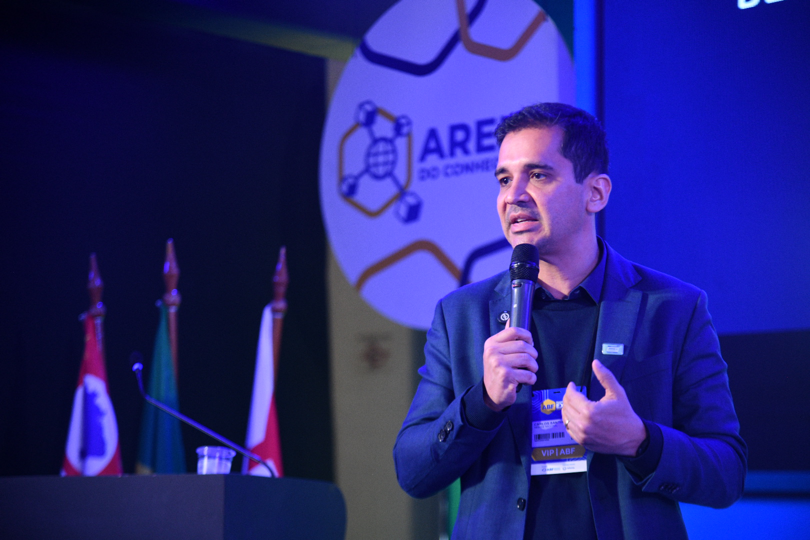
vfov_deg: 13.7
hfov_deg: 20.4
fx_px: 2250
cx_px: 405
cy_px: 270
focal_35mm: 100
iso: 800
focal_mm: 100
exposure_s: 1/100
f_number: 4
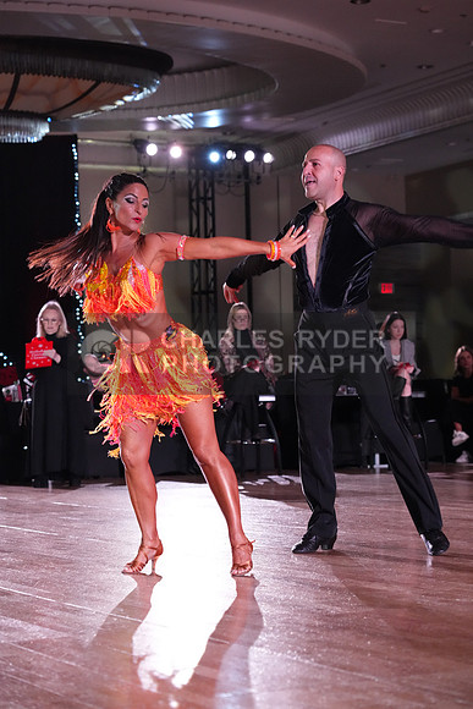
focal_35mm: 85
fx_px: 1674
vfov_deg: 23.9
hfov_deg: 16.1
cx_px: 236
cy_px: 354
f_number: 5
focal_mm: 85
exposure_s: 1/320
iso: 5000
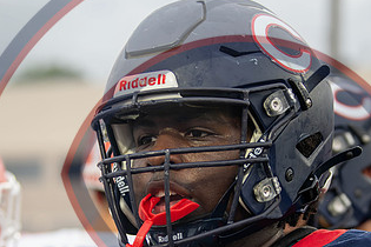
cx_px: 181
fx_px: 1824
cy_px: 213
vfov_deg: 7.7
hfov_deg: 11.6
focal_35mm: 177
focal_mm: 72
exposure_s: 1/1000
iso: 1250
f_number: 2.8
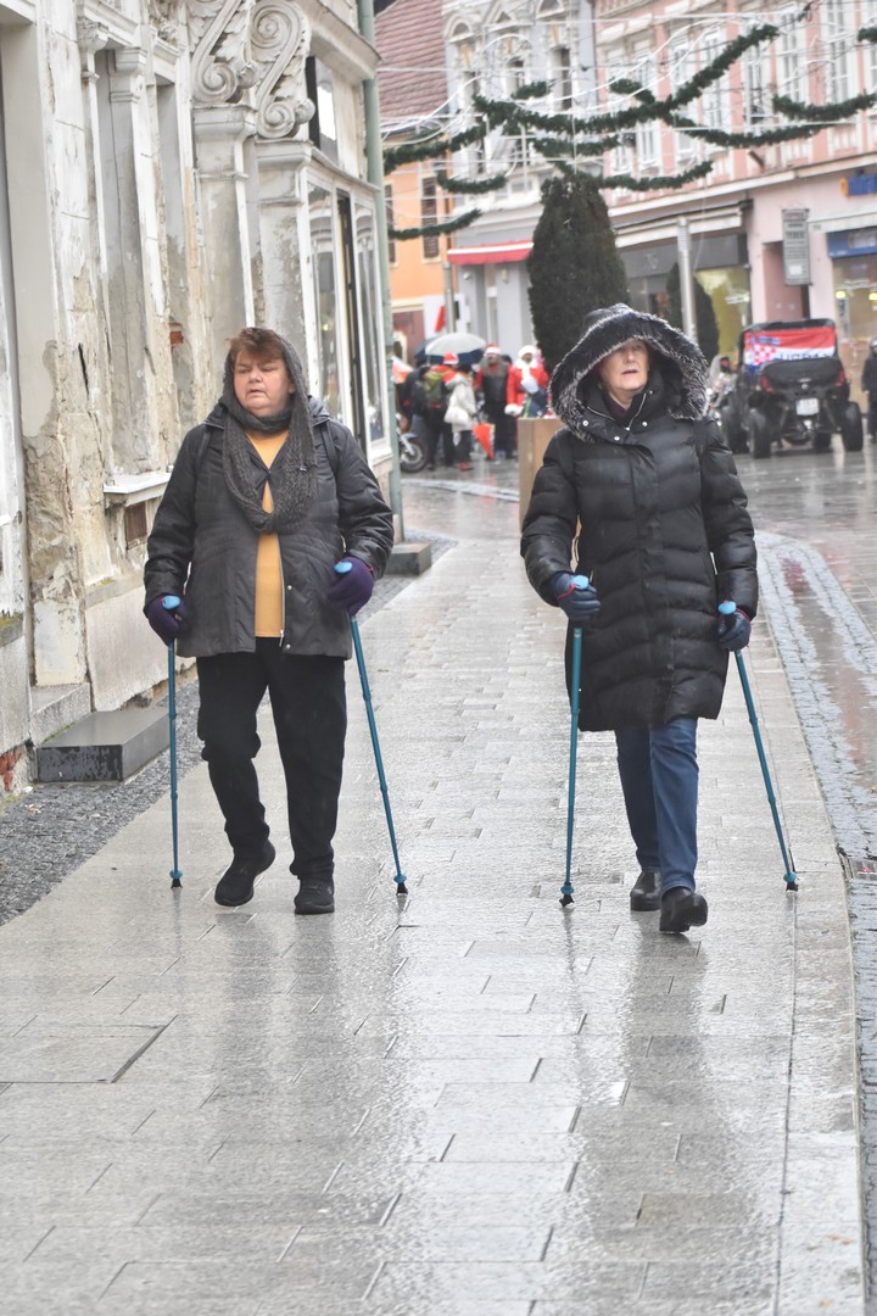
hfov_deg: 12.2
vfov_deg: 18.2
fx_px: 4111
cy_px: 658
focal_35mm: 112
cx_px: 438
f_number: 4
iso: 1250
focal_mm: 75
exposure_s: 1/400
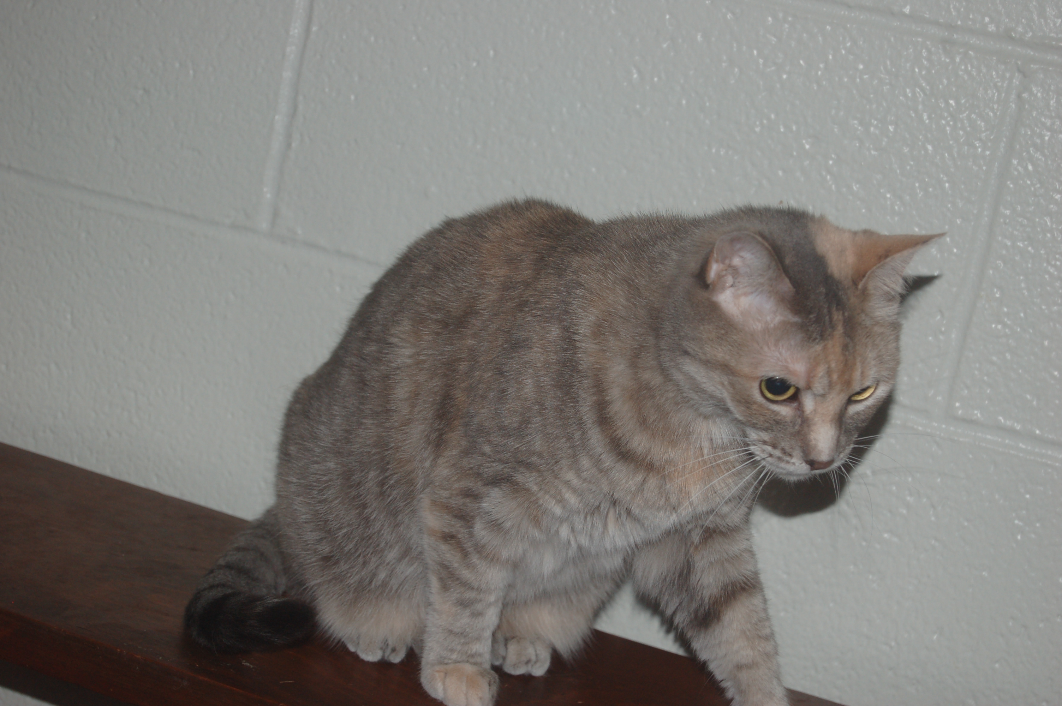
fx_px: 2432
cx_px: 531
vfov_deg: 16.5
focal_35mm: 82
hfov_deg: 24.6
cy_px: 353
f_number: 5.6
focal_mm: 55
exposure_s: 1/60
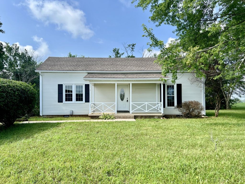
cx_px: 122
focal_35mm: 26
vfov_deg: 53.1
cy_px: 92
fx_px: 184
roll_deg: -1.1
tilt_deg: +1.8
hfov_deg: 67.3
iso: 50
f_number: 1.5
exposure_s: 1/1838
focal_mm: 5.7
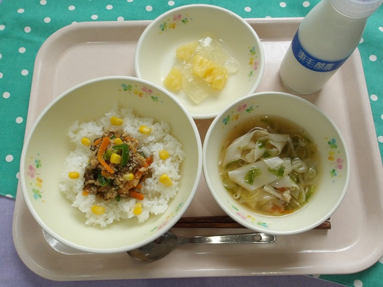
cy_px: 144
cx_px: 192
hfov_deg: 65.3
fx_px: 299
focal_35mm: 27
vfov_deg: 51.4
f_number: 10.4
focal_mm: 4.9
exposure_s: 1/60
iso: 496
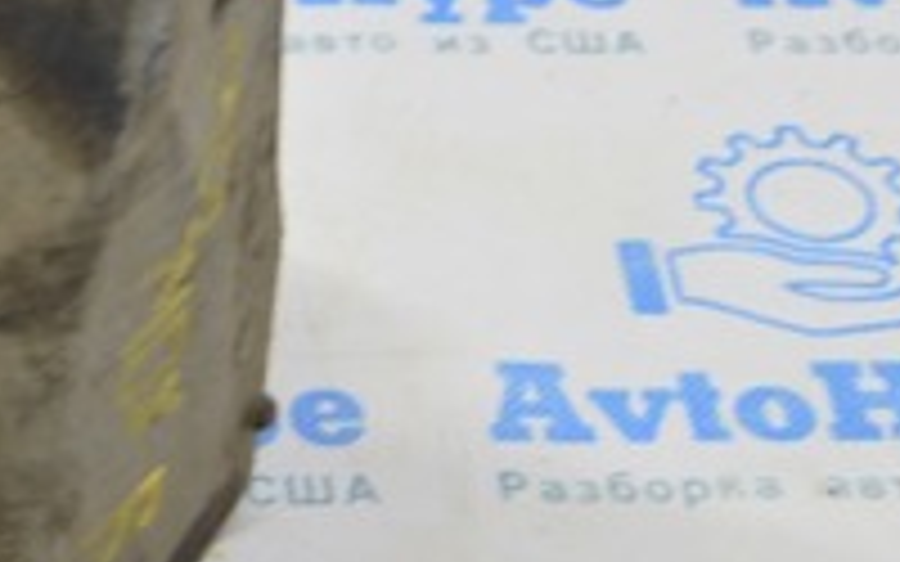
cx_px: -108
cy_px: 43
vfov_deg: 8.4
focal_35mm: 156
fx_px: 3826
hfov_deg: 13.1
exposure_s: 1/20
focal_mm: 32
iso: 400
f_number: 5.6
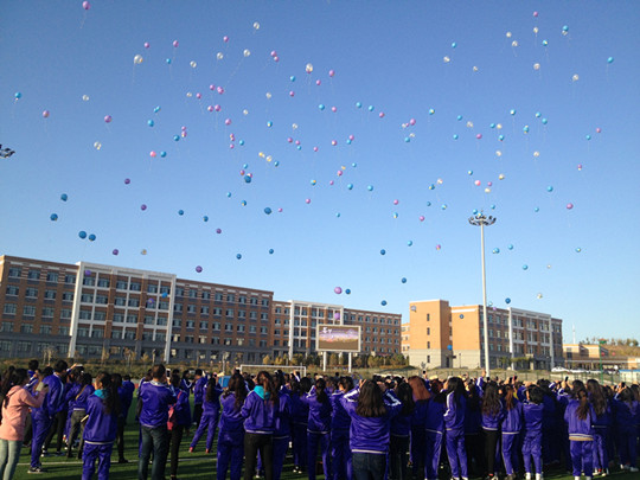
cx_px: 320
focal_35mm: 35
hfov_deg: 52.6
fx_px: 647
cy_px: 240
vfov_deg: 40.7
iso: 50
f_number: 2.4
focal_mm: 4.28
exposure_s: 1/951
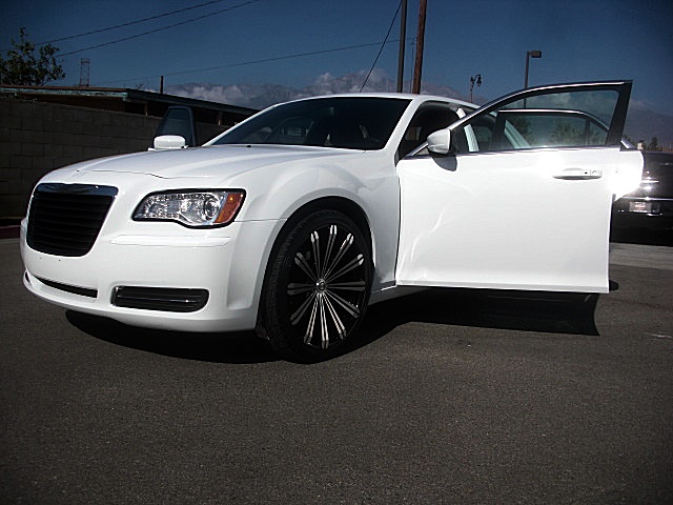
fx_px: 700
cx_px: 336
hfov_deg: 51.4
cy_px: 252
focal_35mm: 36
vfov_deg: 39.7
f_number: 7.9
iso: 50
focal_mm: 6.3
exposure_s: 1/250
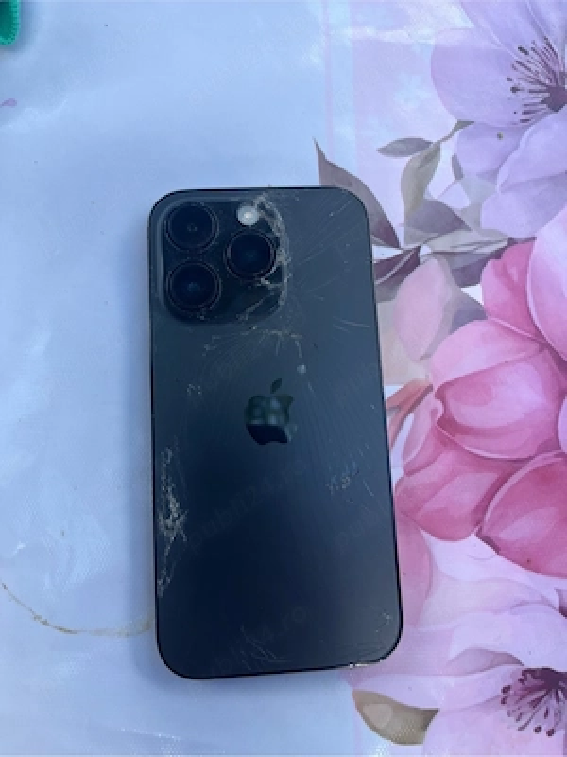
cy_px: 378
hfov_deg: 53.1
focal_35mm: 26
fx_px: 568
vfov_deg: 67.3
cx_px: 284
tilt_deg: -83.1
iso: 50
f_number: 1.6
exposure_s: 1/454
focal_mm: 5.1
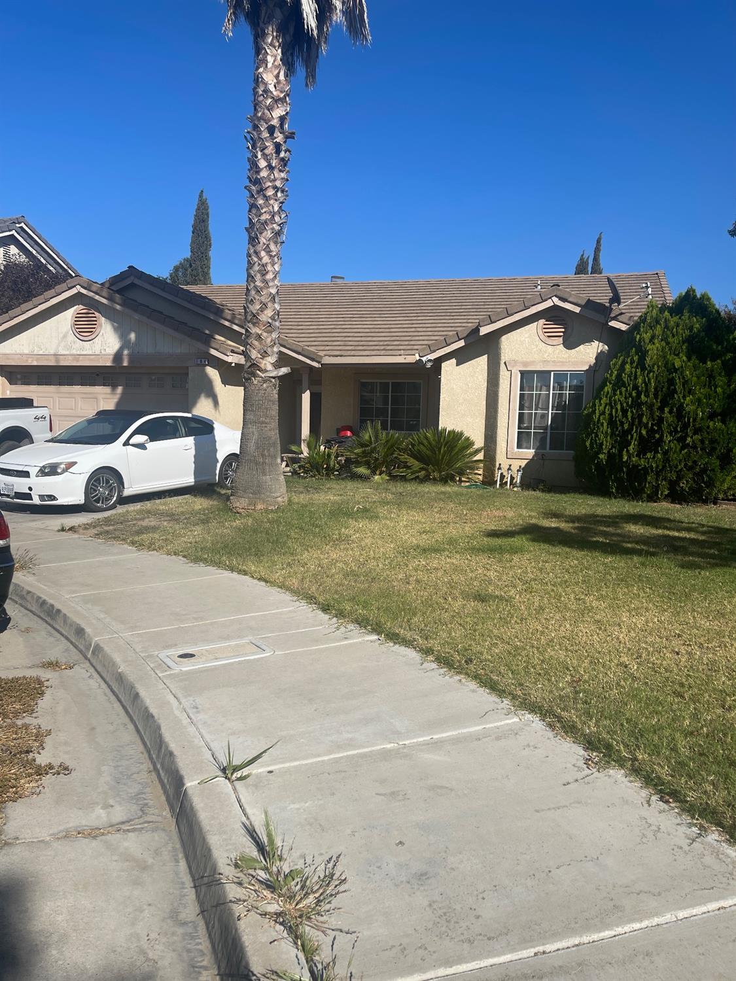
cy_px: 490
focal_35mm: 26
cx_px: 368
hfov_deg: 53.1
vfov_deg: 67.3
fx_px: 737
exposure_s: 1/4717
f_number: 1.6
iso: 32
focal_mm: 5.1
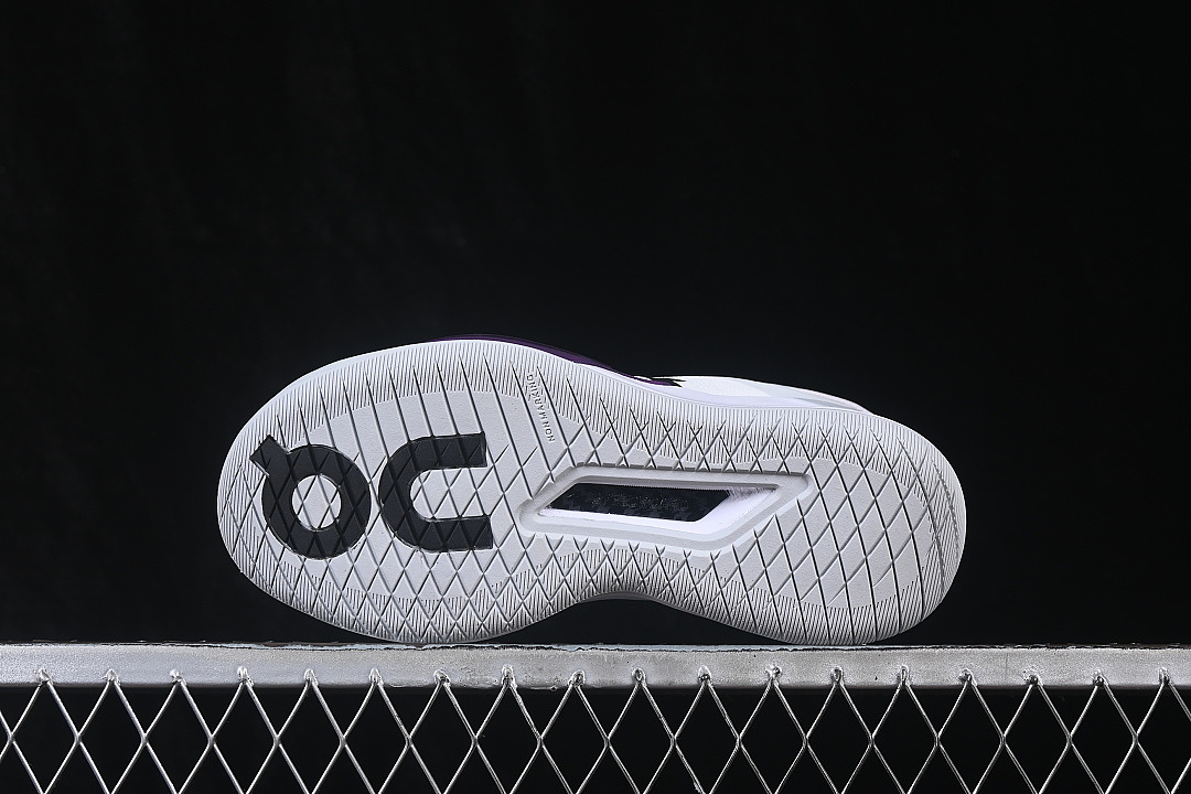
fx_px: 2481
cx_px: 596
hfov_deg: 27.0
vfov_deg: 18.2
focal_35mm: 75
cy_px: 397
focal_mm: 50
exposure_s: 1/80
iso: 160
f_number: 8
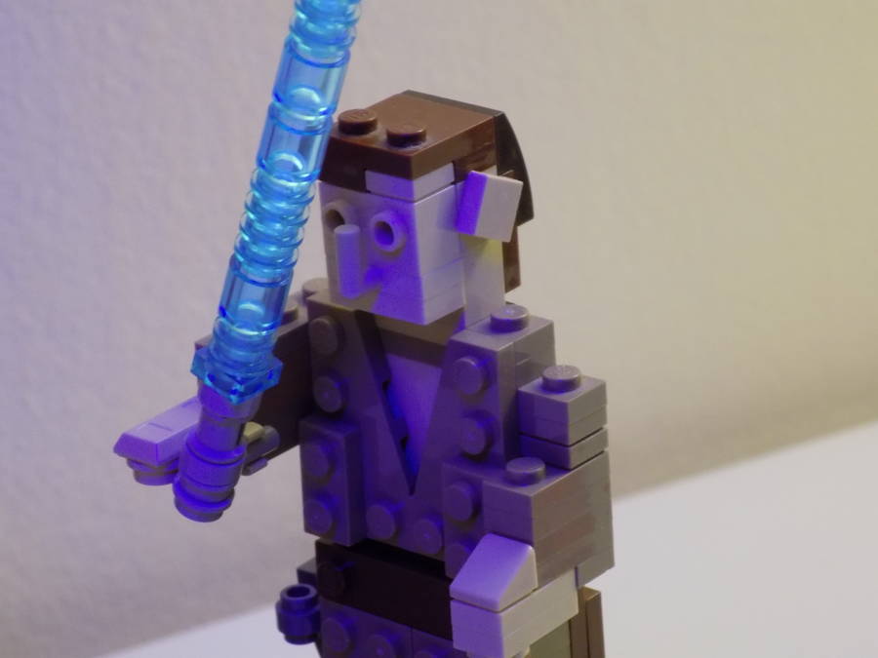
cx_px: 439
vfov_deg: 8.8
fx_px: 4261
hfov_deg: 11.8
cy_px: 329
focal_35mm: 168
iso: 400
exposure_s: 1/5
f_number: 5.3
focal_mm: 29.9
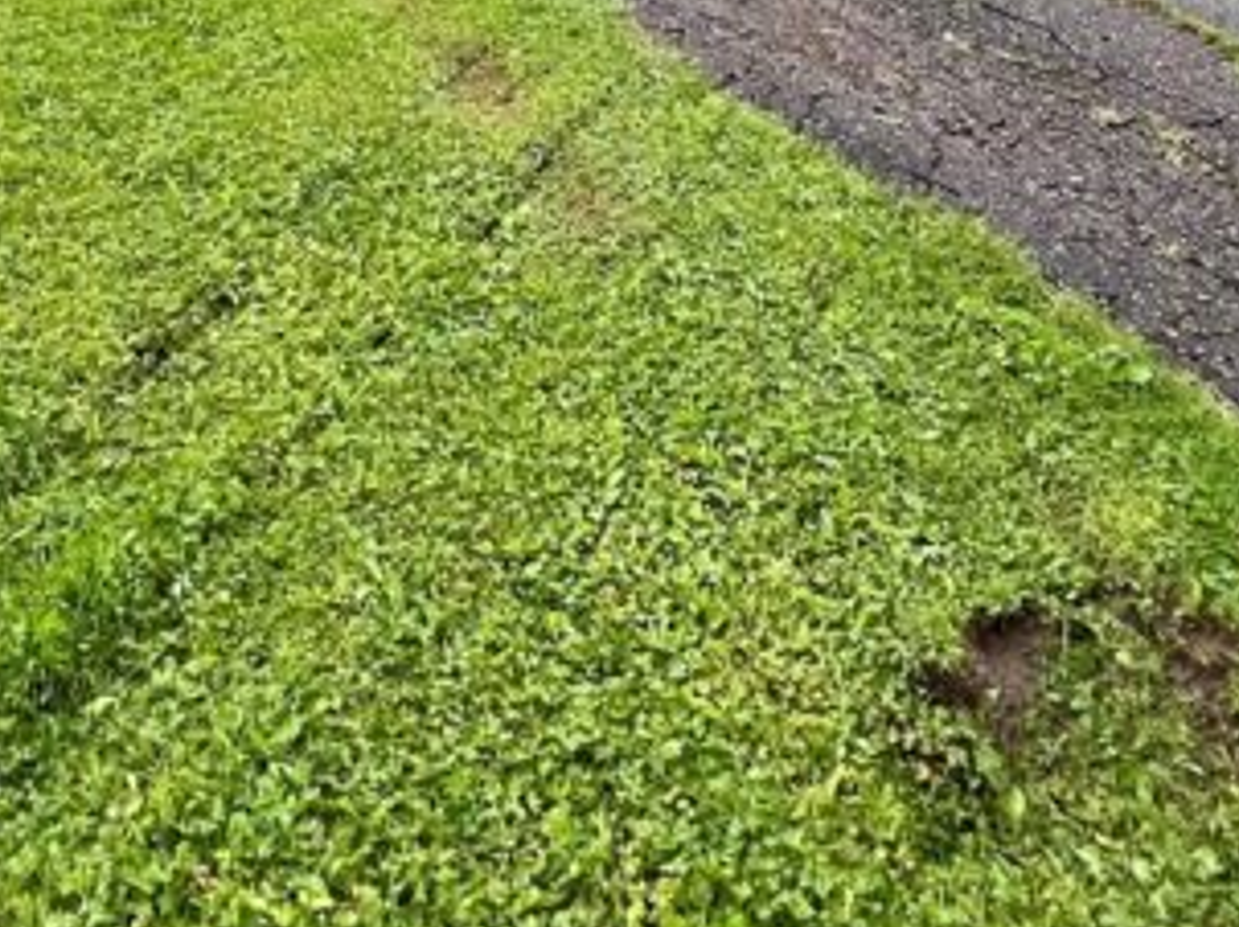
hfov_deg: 41.2
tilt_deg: +2.1
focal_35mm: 46
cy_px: -660
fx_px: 1645
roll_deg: -1.3
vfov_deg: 22.1
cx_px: 568
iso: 32
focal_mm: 1.57
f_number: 1.8
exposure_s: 1/113
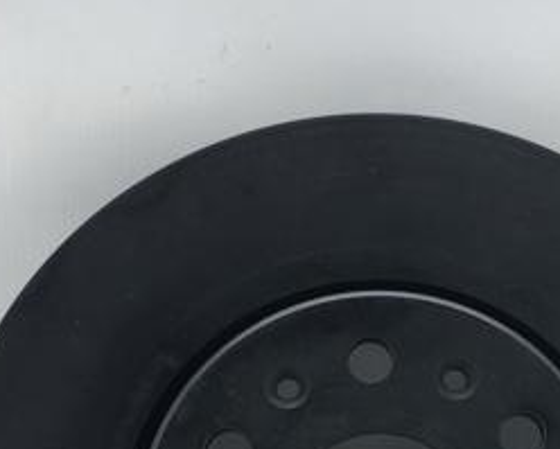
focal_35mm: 73
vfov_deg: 19.9
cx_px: 404
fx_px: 1211
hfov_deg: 25.8
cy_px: 519
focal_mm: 4.15
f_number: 2.2
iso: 25
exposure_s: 1/100
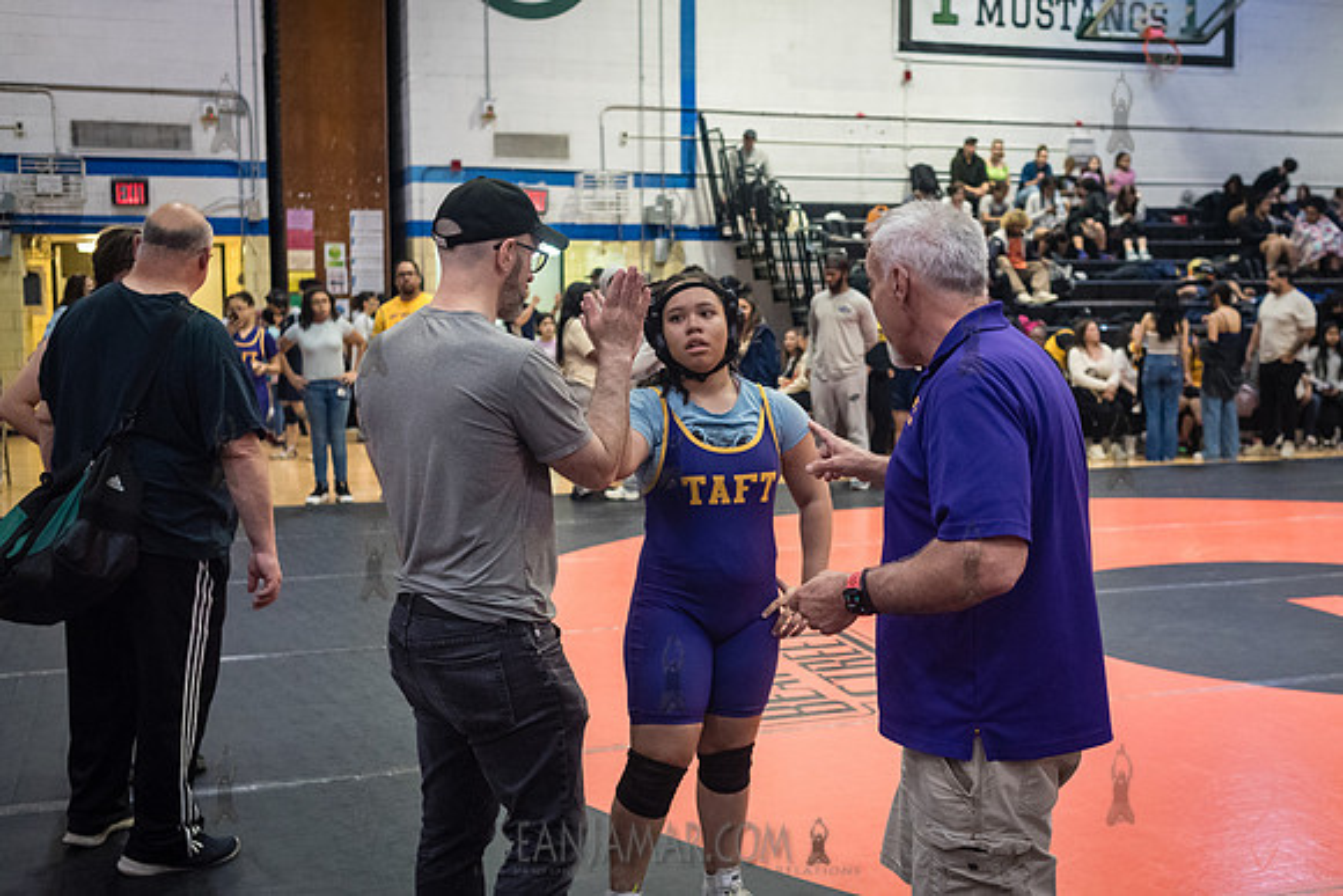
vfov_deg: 31.3
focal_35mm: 43
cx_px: 774
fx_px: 1602
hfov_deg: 45.4
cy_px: 453
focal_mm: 35
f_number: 3.2
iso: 5000
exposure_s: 1/400
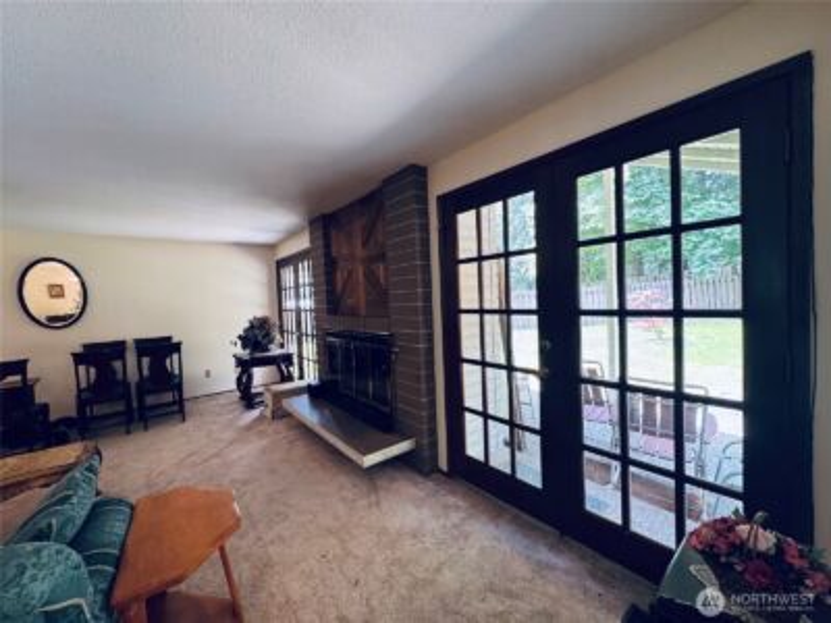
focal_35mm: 14
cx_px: 416
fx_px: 336
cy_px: 312
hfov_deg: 102.1
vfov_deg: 85.7
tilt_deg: -2.8
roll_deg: +2.5
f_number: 2.2
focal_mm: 2.22
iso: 250
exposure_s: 1/120
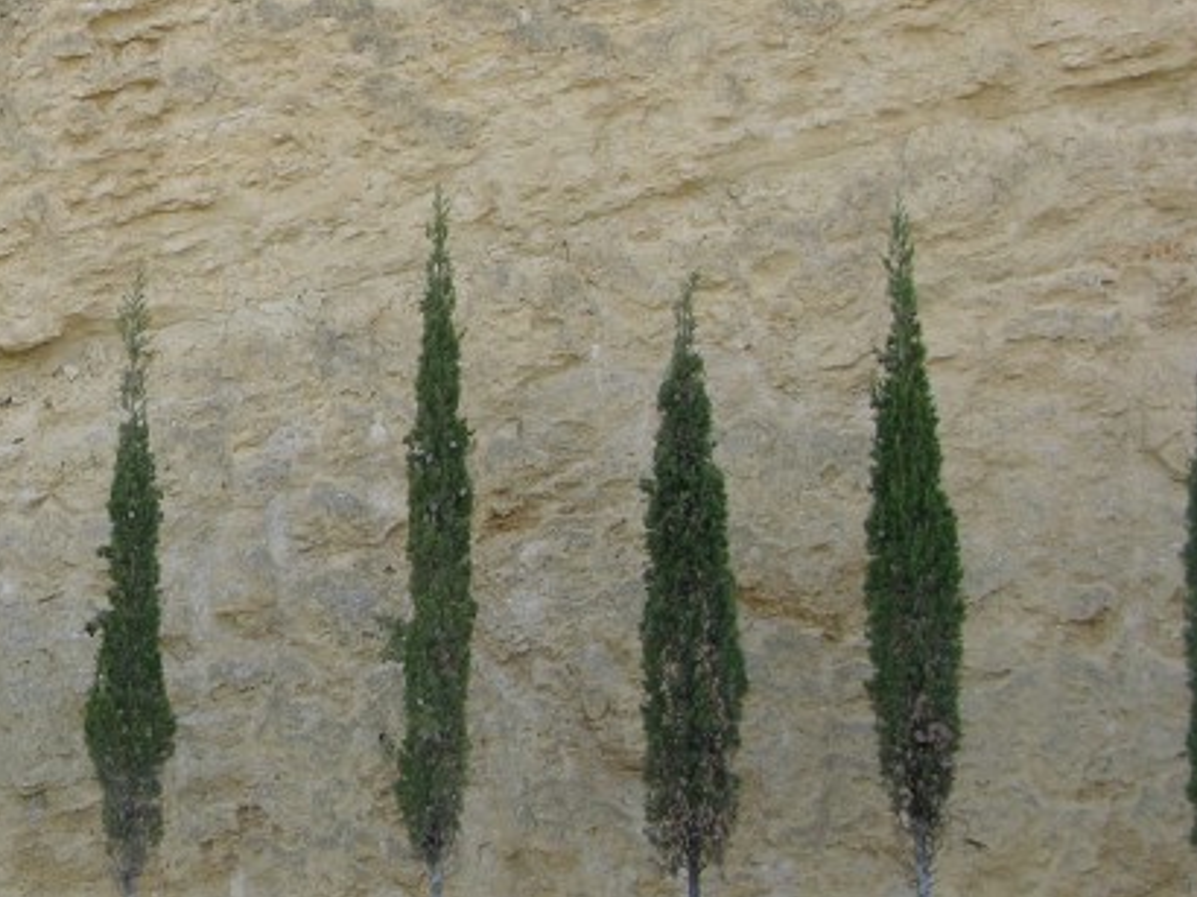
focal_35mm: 135
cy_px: 266
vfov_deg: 11.0
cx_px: -158
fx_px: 4665
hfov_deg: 14.3
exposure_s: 1/87.9
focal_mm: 13.7
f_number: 3.5
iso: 50
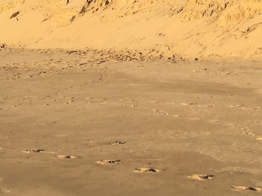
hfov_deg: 18.3
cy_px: -111
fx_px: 810
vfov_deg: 13.0
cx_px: 182
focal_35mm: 107
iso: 25
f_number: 2.2
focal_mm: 4.2
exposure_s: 1/1304
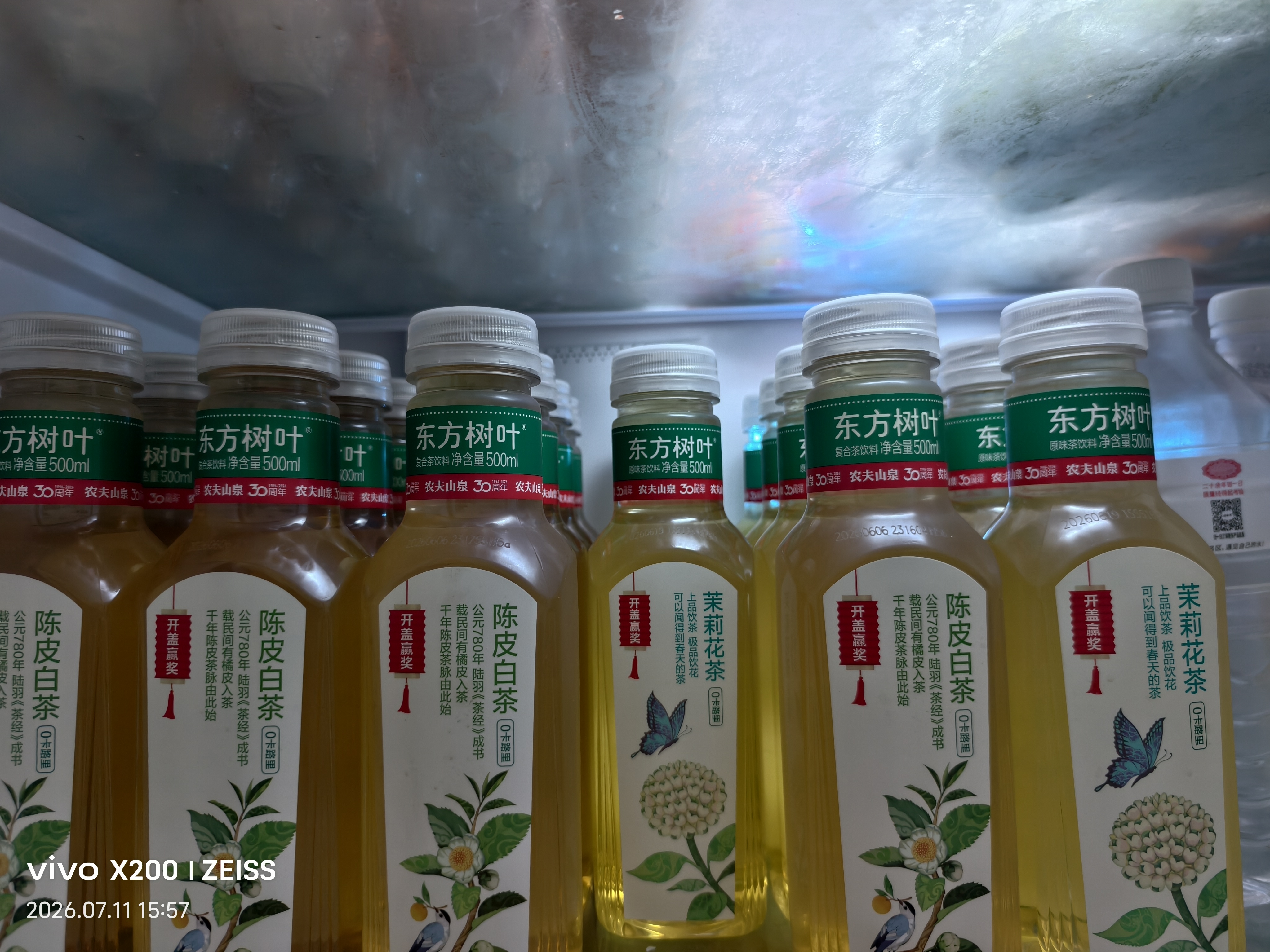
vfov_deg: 58.9
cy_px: 476
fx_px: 844
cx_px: 635
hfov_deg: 73.9
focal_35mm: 23
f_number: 1.57
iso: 177
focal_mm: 5.6
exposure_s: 1/100
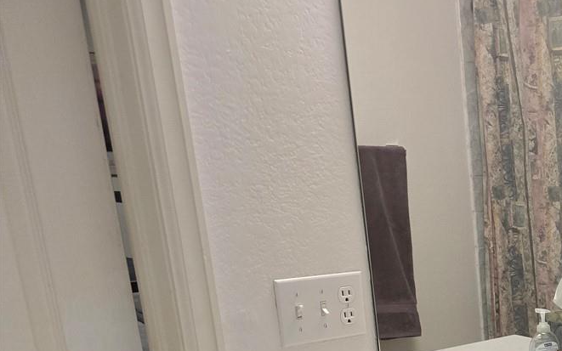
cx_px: 678
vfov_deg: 20.5
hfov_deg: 29.6
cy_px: 424
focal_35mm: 59
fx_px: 904
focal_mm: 6.3
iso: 400
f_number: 1.7
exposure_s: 1/120
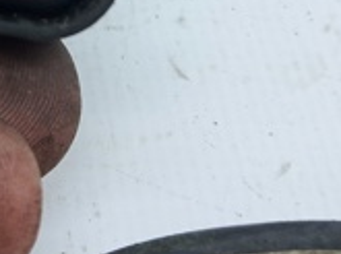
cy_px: -96
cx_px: -50
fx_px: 1032
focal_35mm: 105
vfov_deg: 13.4
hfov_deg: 18.0
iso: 50
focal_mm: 4
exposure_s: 1/60
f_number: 1.8
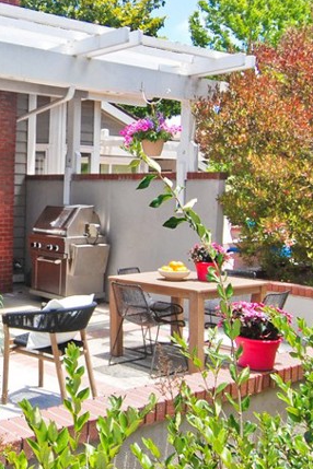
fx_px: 561
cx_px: -22
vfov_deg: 45.4
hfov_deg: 28.6
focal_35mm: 43
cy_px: 212
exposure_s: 1/500
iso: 125
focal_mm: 12
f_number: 4
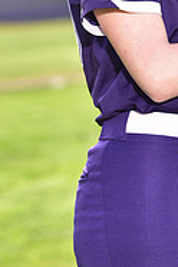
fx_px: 3122
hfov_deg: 3.3
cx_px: 222
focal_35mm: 421
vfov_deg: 4.9
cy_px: -83
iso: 100
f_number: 5
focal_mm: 135
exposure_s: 1/250
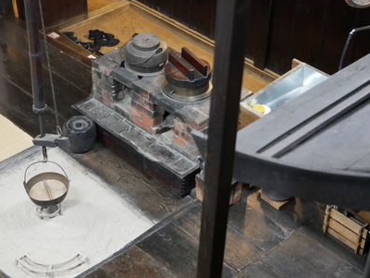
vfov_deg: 22.3
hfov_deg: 29.3
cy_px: 125
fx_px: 706
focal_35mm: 66
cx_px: 161
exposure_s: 1/15
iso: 3200
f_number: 4.2
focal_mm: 22
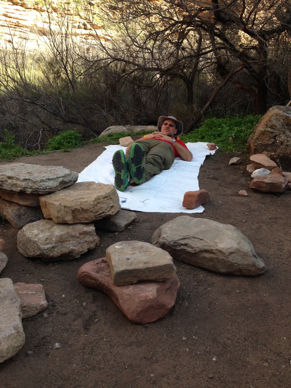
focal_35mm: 33
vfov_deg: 55.3
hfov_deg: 43.0
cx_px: 146
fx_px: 370
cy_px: 194
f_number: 2.4
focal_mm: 4.12
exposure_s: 1/275
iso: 50
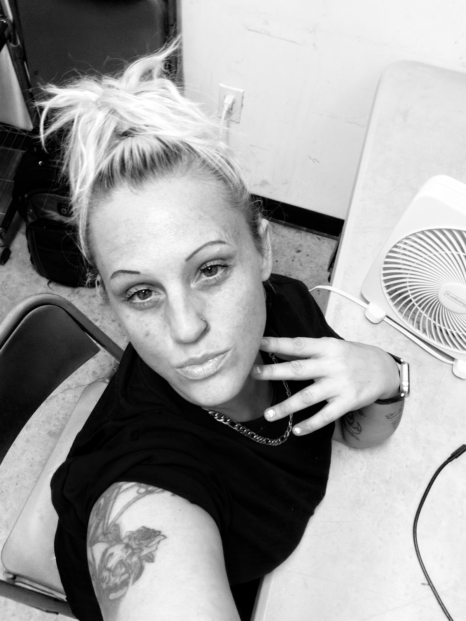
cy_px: 310
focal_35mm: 30
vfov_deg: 60.0
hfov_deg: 46.8
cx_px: 233
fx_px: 538
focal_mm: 2.71
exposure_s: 1/60
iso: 250
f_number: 1.9
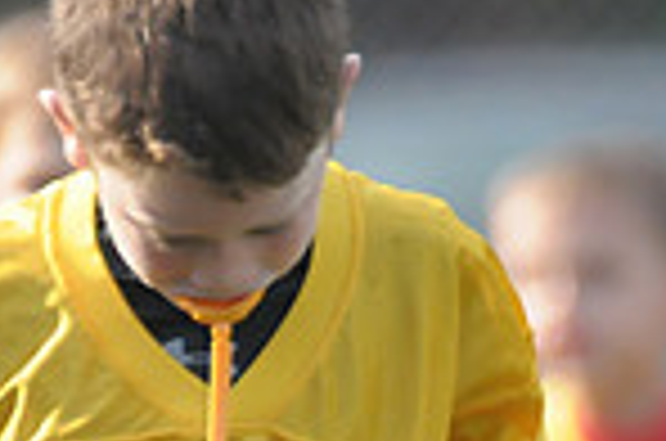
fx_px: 43548
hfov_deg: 0.9
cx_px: 360
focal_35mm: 2359
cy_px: 704
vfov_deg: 0.6
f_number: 4
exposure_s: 1/4000
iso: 1600
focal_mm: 400
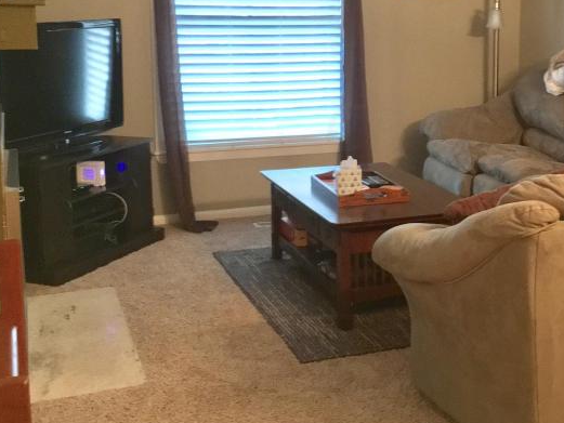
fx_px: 929
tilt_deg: -7.8
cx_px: 435
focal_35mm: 57
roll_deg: -0.8
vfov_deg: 25.5
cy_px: 128
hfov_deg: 33.0
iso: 250
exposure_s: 1/15
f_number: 2.2
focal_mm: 4.15
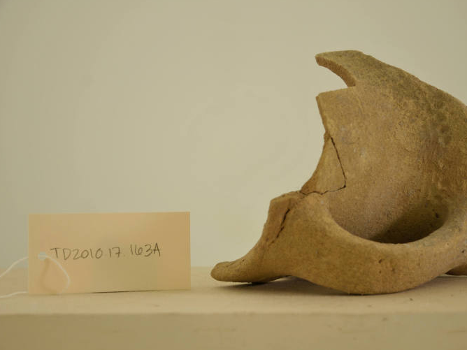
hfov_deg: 28.1
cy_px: 176
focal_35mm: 69
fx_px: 931
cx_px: 275
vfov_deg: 21.3
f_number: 4.8
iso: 200
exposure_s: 1/50
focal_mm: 40
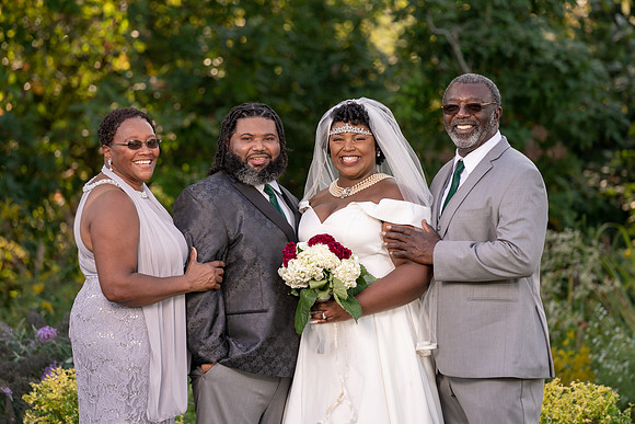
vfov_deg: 6.7
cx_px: 325
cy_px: 203
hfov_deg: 10.0
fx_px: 3637
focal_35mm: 206
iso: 125
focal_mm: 198
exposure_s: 1/250
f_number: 4
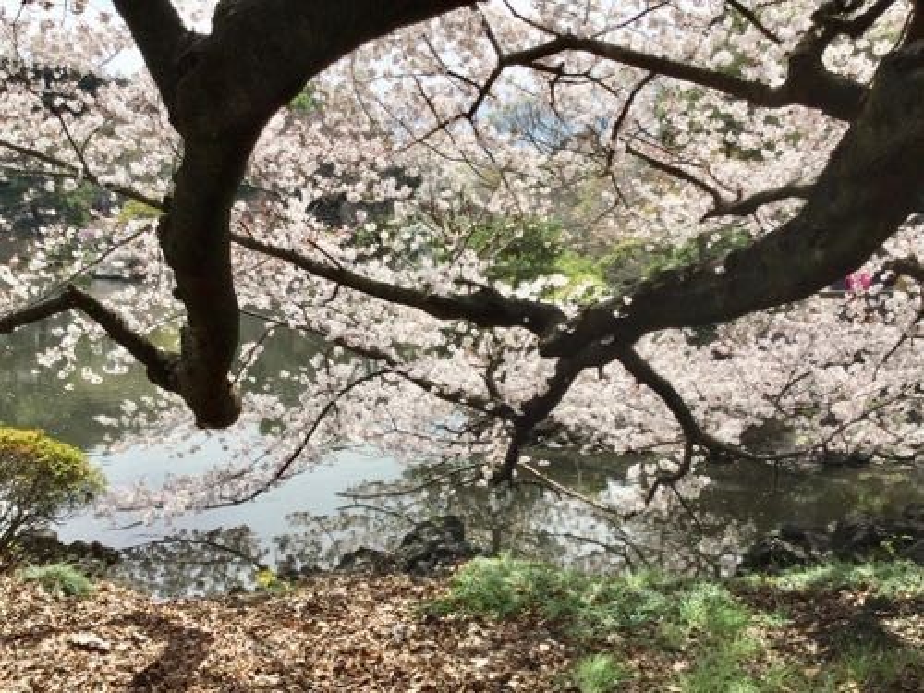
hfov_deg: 58.4
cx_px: 462
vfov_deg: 45.4
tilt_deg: -13.5
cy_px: 346
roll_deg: +1.8
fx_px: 827
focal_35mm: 31
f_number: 2.4
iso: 25
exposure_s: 1/1018
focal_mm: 3.3
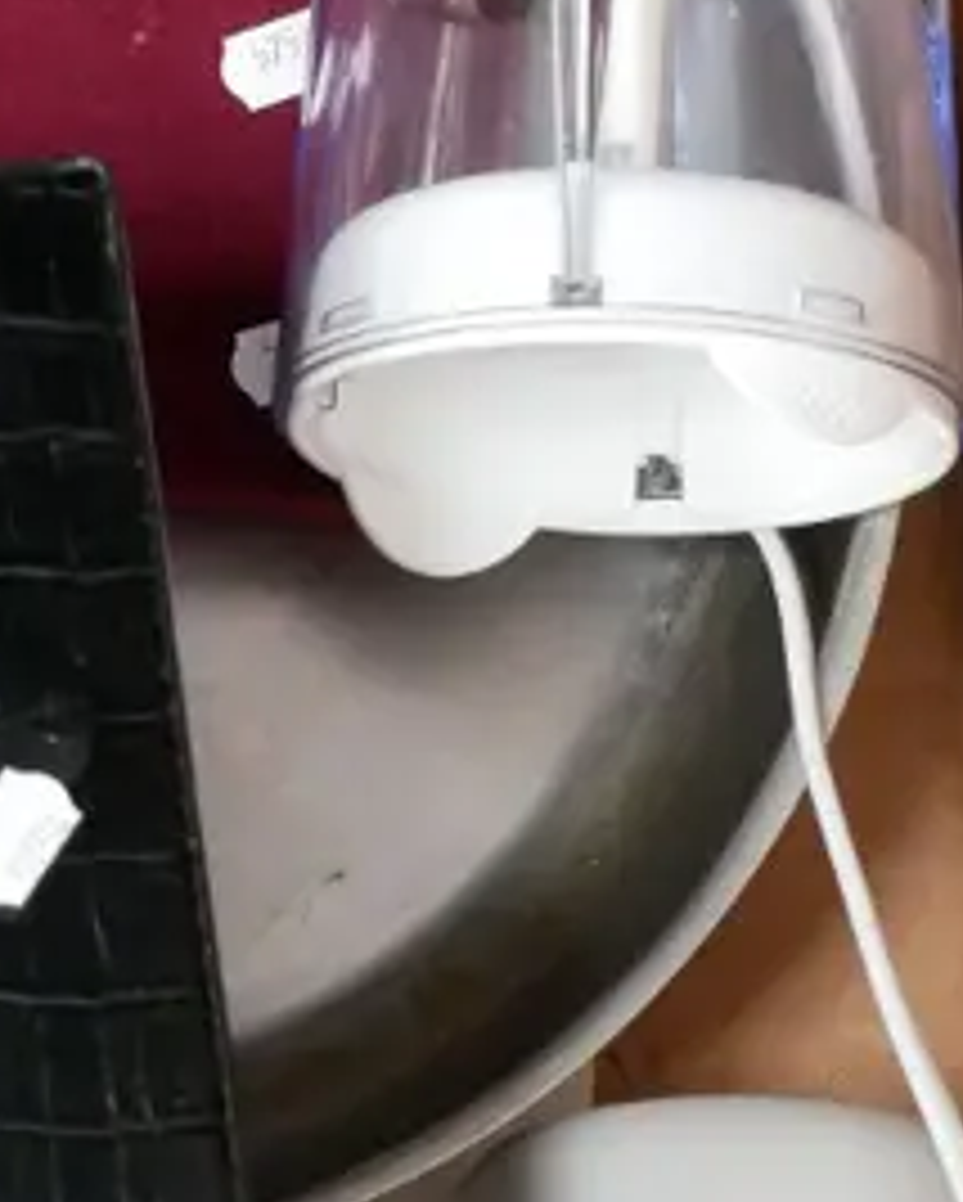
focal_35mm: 202
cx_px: -320
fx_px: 7188
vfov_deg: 9.5
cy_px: 23
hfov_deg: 7.6
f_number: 4.6
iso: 3200
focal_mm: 27
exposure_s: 1/20
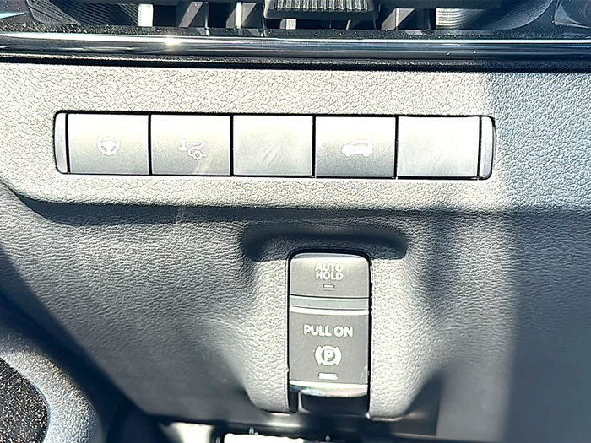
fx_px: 785
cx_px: 296
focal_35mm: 46
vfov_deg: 31.5
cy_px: 222
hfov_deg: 41.2
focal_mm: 6.86
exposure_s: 1/100
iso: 50
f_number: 1.78
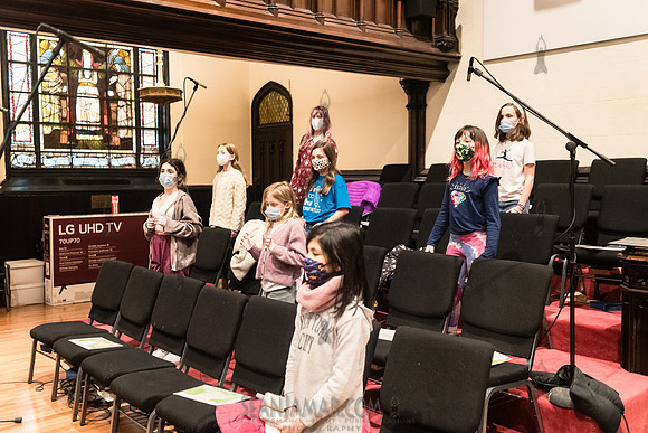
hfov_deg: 54.4
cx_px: 324
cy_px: 216
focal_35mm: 35
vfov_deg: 37.9
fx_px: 630
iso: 4000
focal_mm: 35
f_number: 3.5
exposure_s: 1/125
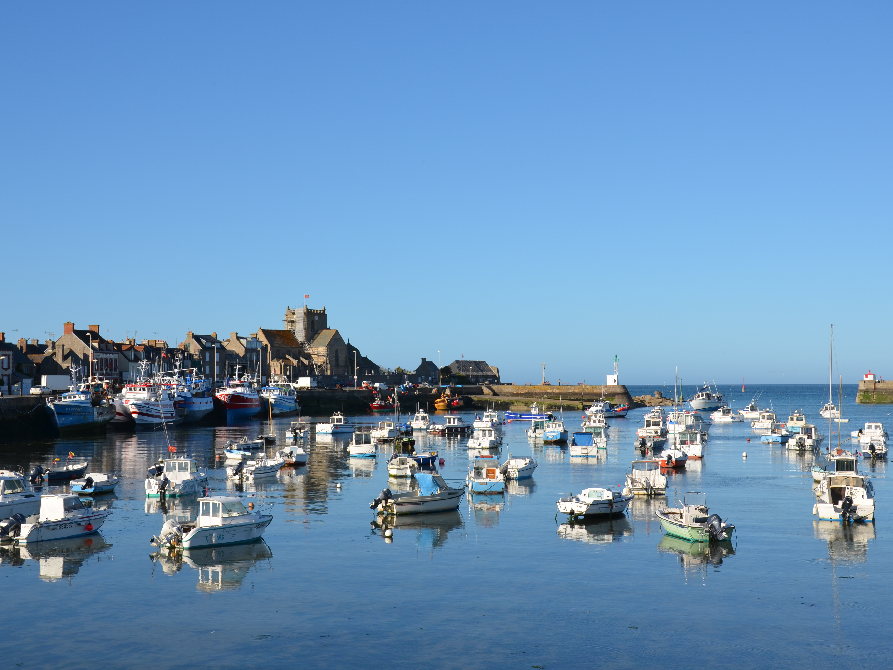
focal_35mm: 53
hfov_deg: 36.2
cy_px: 334
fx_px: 1367
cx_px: 447
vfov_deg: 27.5
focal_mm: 32
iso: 100
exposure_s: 1/320
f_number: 9
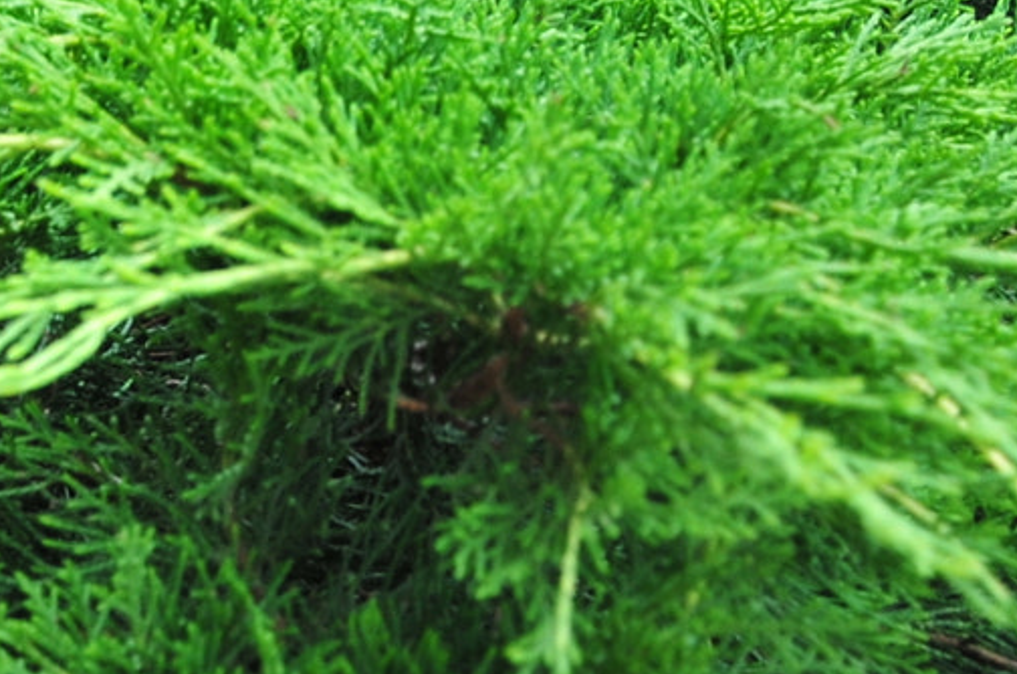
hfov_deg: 10.5
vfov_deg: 7.2
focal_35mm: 183
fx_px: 5160
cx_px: -845
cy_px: -583
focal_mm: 30
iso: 200
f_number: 5
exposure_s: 1/125
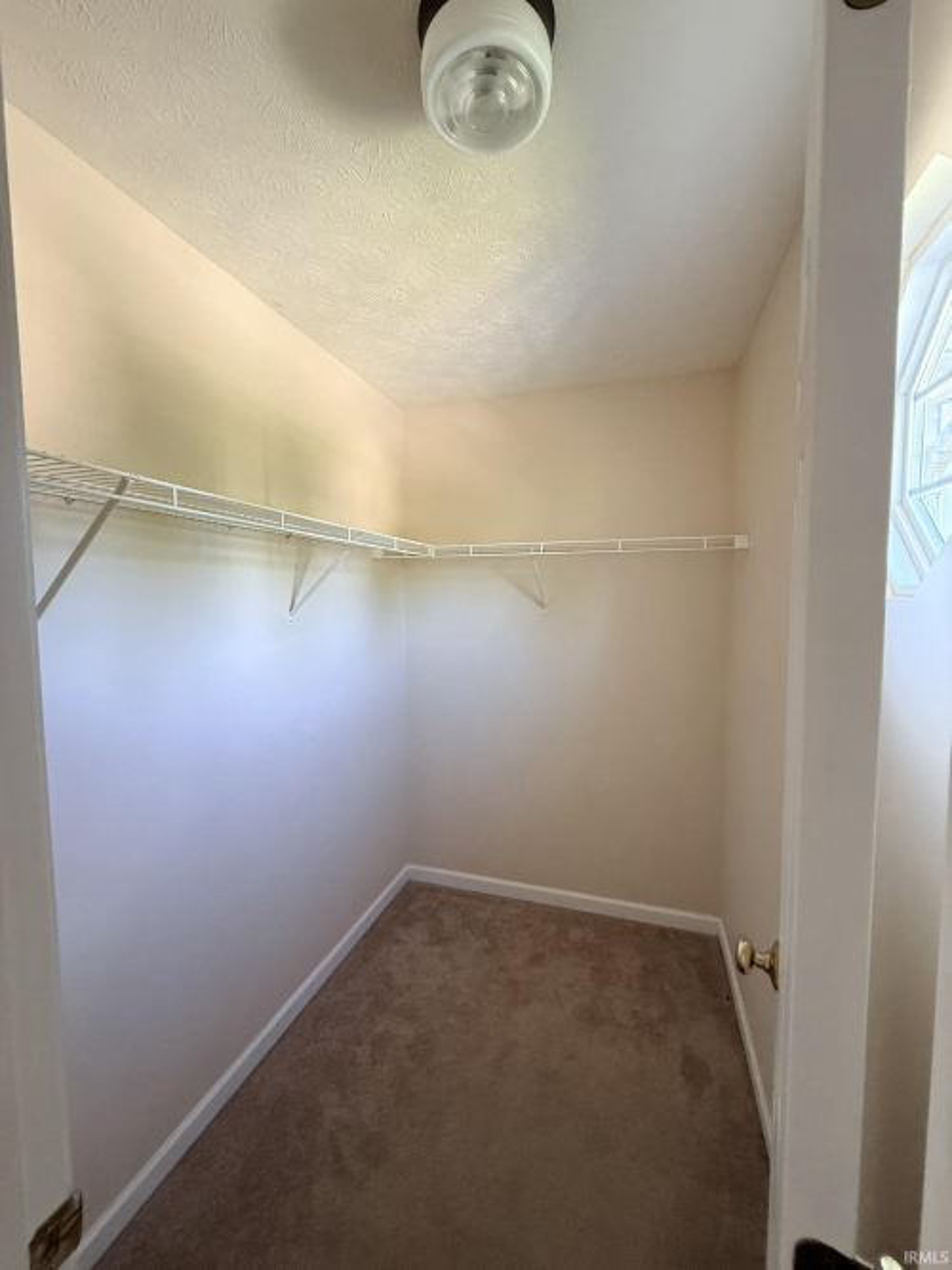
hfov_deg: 85.7
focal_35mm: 14
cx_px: 476
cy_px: 635
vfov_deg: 102.1
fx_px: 514
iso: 320
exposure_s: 1/79
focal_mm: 2.22
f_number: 2.2
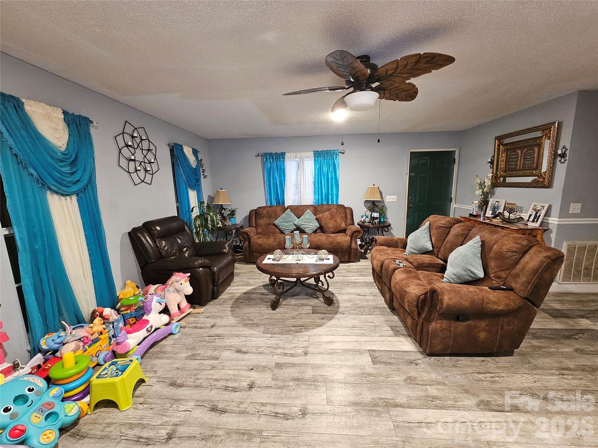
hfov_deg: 106.2
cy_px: 224
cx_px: 299
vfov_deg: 89.9
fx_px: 225
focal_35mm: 13
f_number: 2.2
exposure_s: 1/24
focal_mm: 2.2
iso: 1000
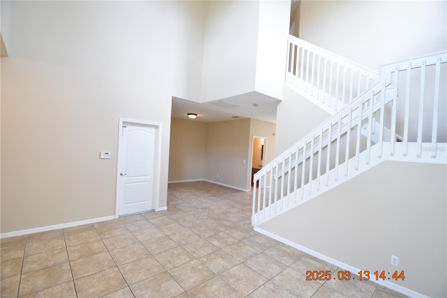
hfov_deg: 100.4
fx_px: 186
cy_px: 149
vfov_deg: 77.3
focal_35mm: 15
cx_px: 224
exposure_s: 1/60
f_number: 3.5
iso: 800
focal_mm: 10
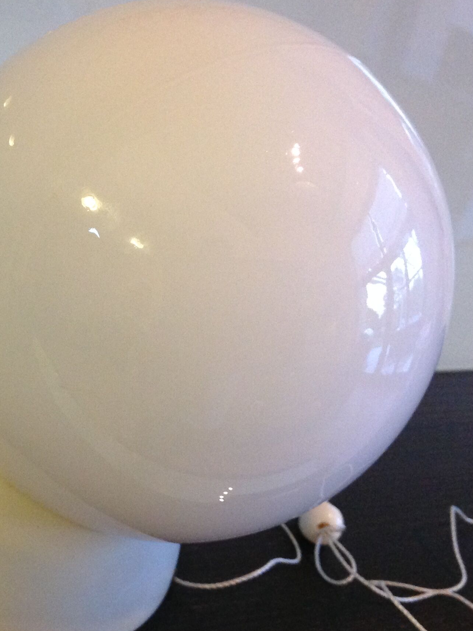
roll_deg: -11.1
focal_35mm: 53
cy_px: 319
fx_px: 965
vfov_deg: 36.2
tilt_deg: -22.4
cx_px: 82
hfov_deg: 26.9
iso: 320
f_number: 2.4
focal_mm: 4.28
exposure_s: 1/15
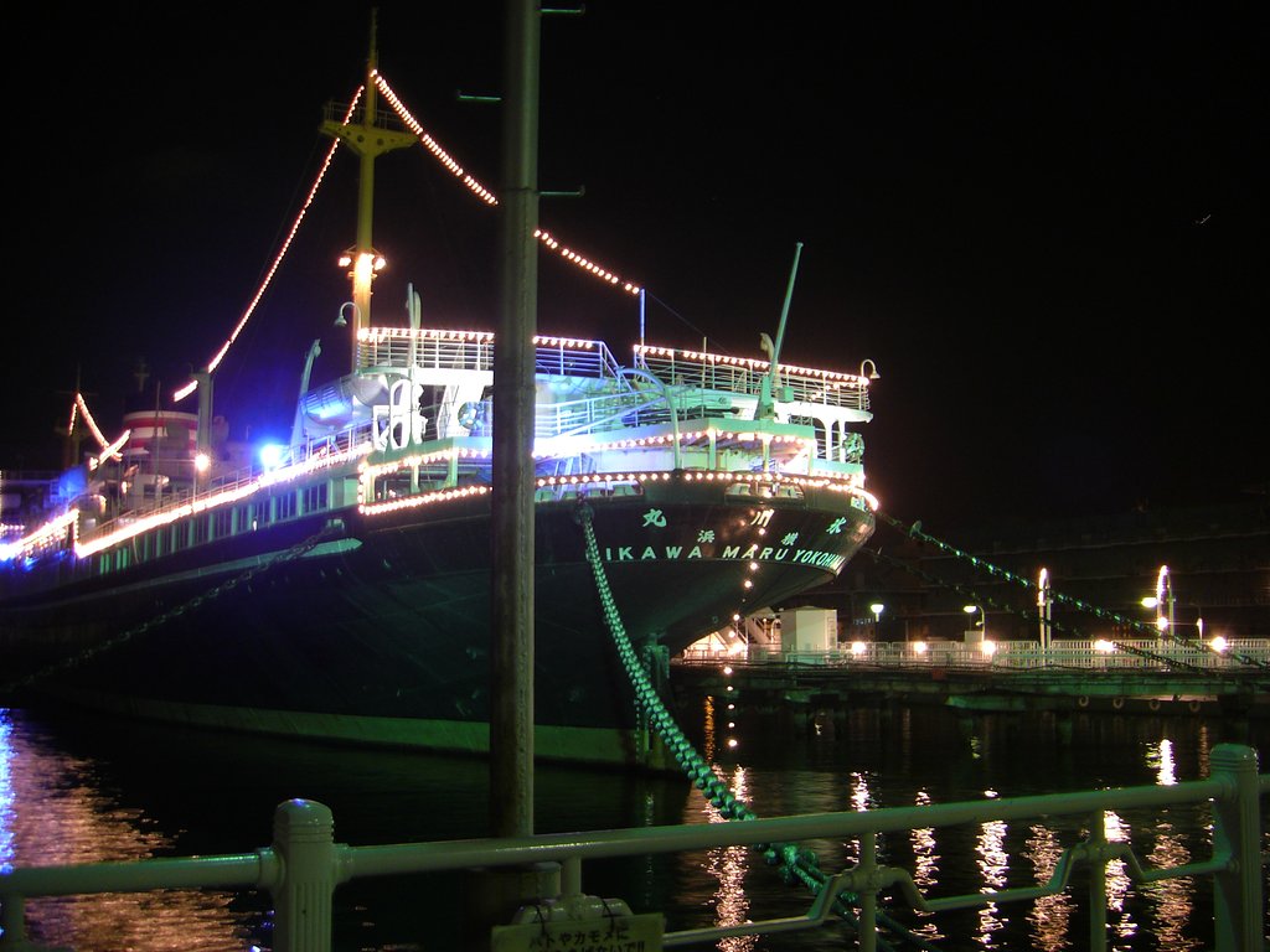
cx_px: 635
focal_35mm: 38
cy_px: 476
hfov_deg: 49.0
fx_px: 1394
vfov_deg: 37.7
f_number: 3.4
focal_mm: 6.3
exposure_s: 1.6
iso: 50
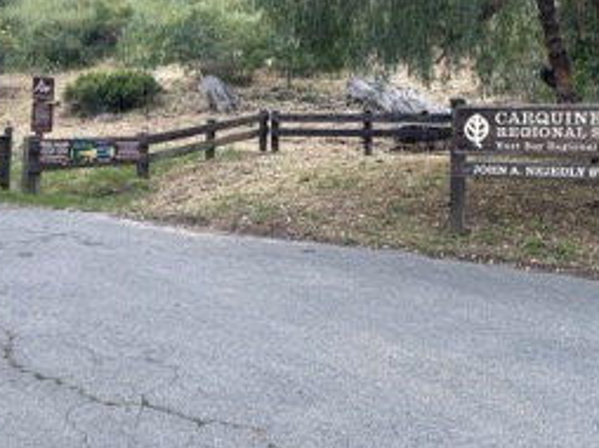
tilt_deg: -2.9
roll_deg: +2.9
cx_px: 399
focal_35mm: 41
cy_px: 127
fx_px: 709
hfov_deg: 45.1
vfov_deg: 34.5
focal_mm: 4.2
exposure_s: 1/121
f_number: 1.6
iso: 40
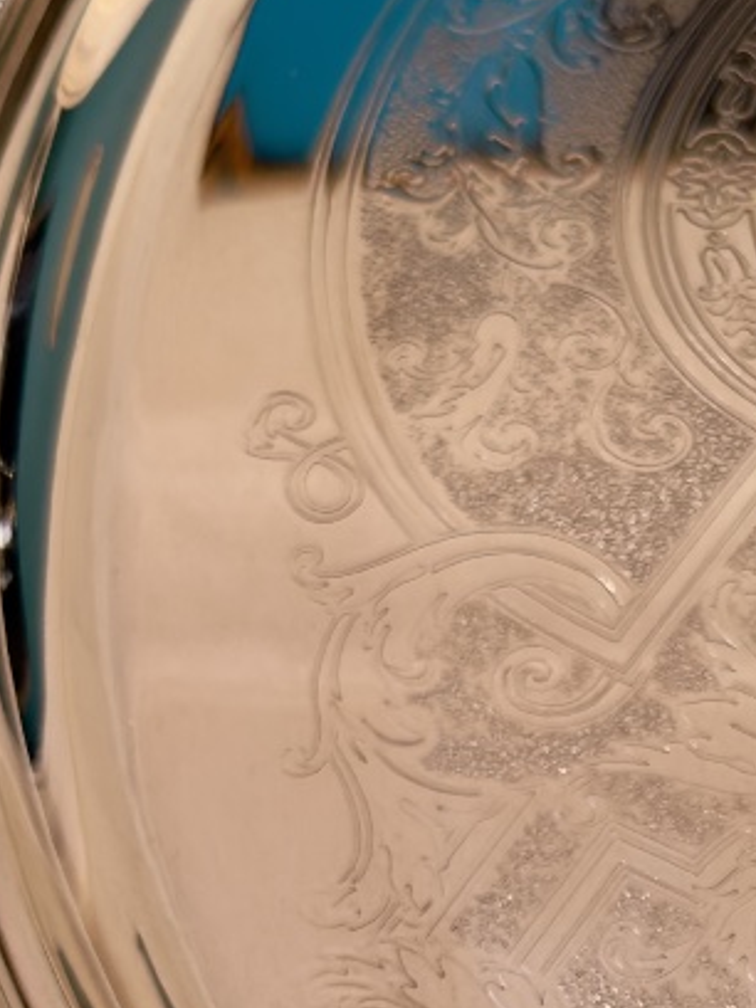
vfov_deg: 17.8
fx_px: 2999
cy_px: 1329
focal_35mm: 103
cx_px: 852
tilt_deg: -61.3
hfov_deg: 14.0
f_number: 1.78
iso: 125
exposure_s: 1/60
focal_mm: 6.76
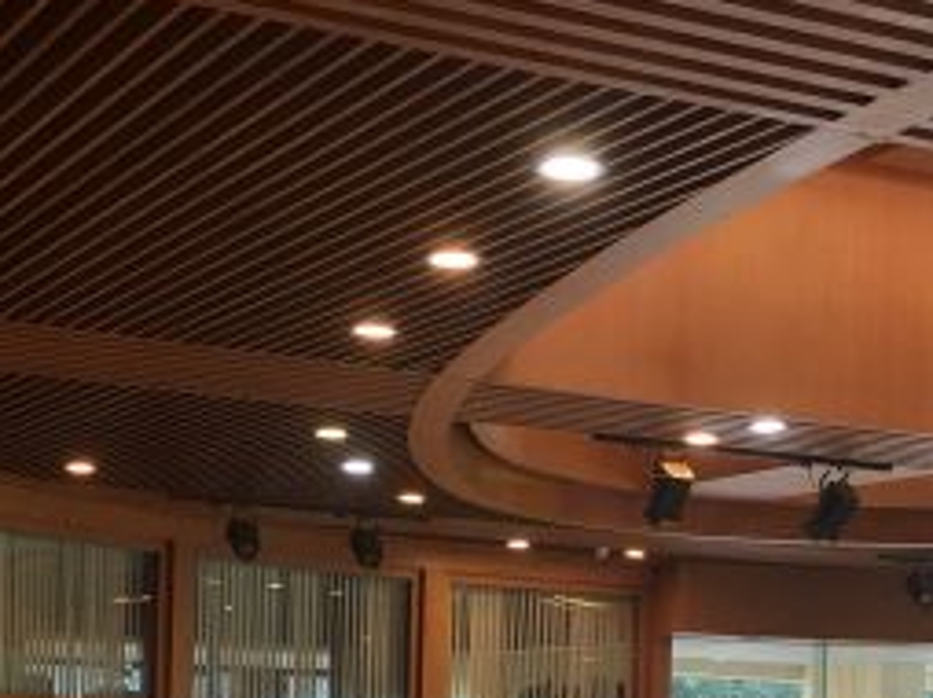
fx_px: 2154
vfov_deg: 17.7
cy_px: 777
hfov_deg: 24.4
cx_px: 518
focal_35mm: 80
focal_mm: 4.15
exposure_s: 1/33
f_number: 2.2
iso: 25
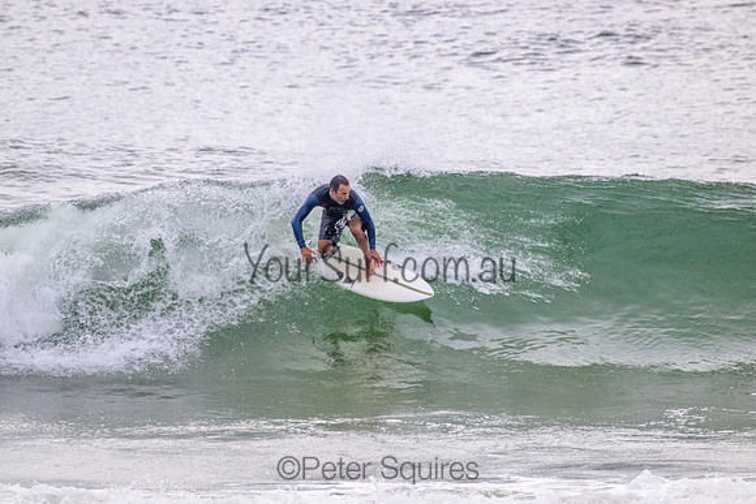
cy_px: 252
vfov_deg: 1.7
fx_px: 16803
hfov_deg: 2.6
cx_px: 378
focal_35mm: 800
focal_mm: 800
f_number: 11
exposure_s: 1/2000
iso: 3200
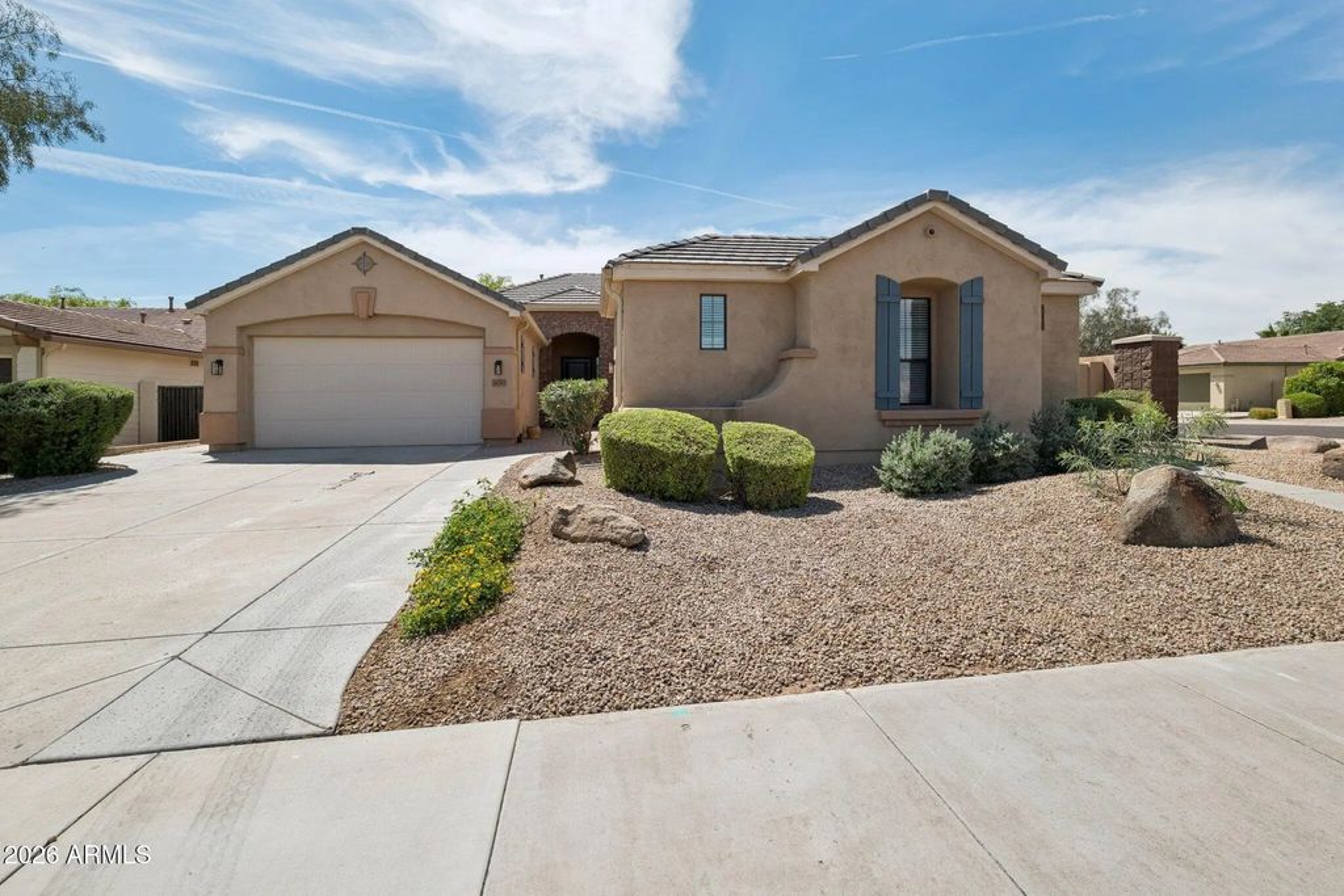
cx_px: 672
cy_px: 448
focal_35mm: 14
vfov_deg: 81.2
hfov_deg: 104.2
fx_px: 523
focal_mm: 14
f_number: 8
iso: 400
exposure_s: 1/1250
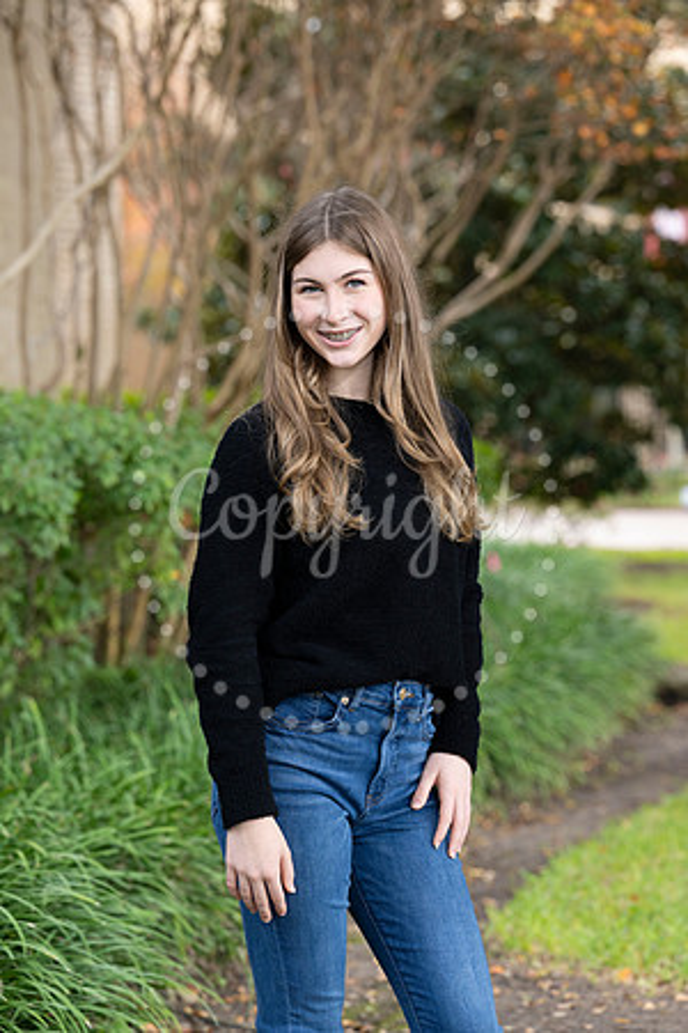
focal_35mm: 115
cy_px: 516
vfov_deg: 17.8
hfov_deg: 11.9
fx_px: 3296
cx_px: 344
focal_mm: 115
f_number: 5
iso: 320
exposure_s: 1/200
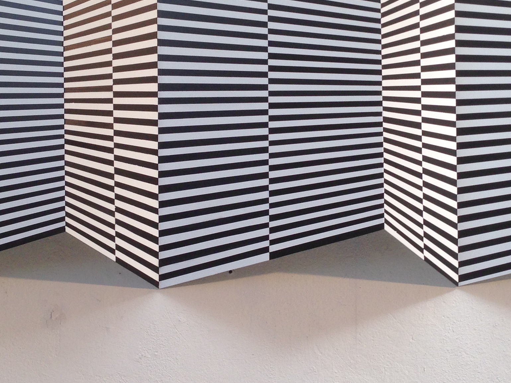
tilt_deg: +0.5
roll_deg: -0.5
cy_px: 141
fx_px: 1033
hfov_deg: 27.7
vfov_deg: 21.0
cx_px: 292
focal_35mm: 70
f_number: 2.4
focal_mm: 4.12
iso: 50
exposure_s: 1/60
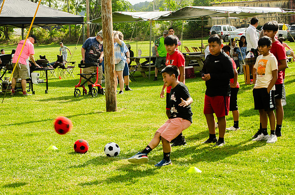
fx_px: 675
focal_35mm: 82
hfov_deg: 24.7
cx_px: 148
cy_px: 98
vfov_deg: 16.5
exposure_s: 1/250
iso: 140
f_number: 8
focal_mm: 55
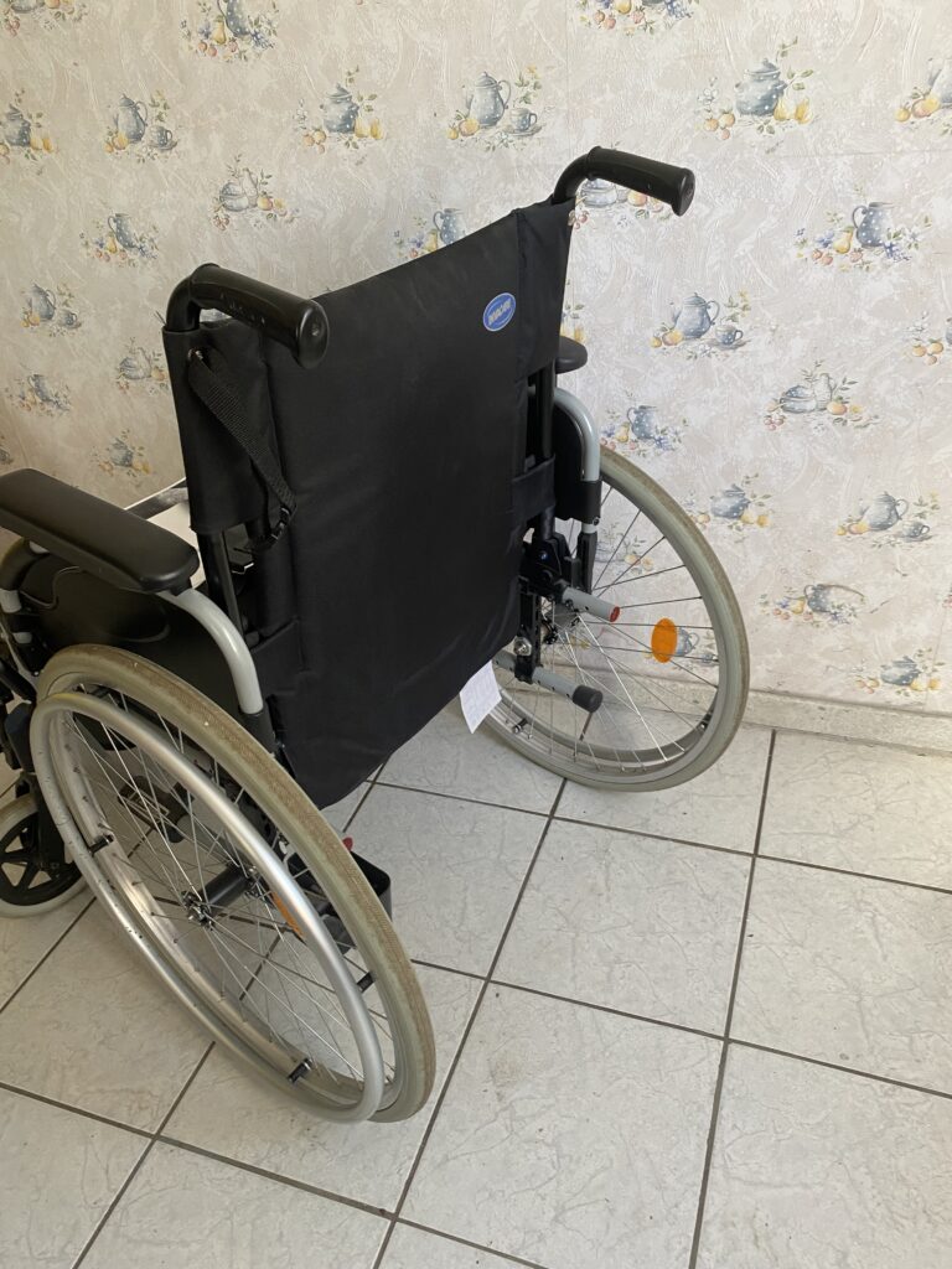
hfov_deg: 53.1
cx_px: 476
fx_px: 953
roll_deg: +4.0
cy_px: 634
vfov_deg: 67.3
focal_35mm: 26
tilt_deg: -31.4
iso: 64
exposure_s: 1/50
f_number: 1.8
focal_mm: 4.25
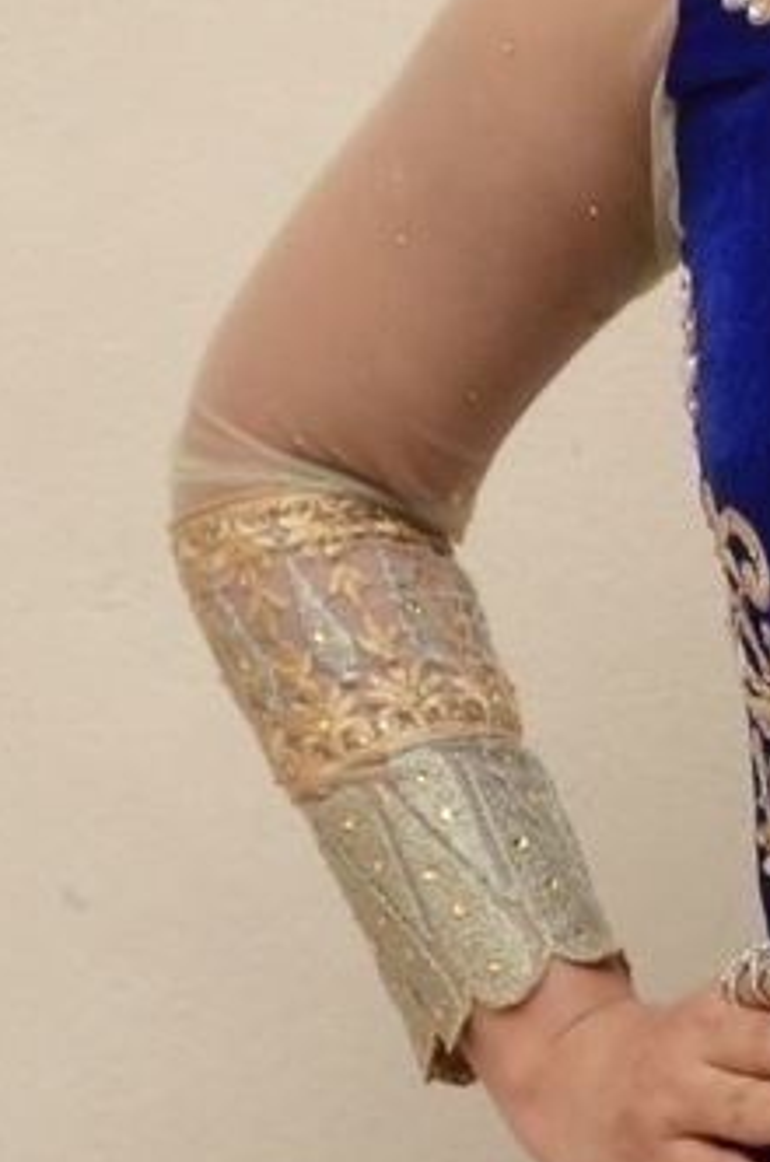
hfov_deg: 5.5
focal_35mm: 246
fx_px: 7919
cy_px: 460
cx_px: 1326
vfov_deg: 8.4
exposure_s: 1/100
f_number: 6.3
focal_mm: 45
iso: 1000
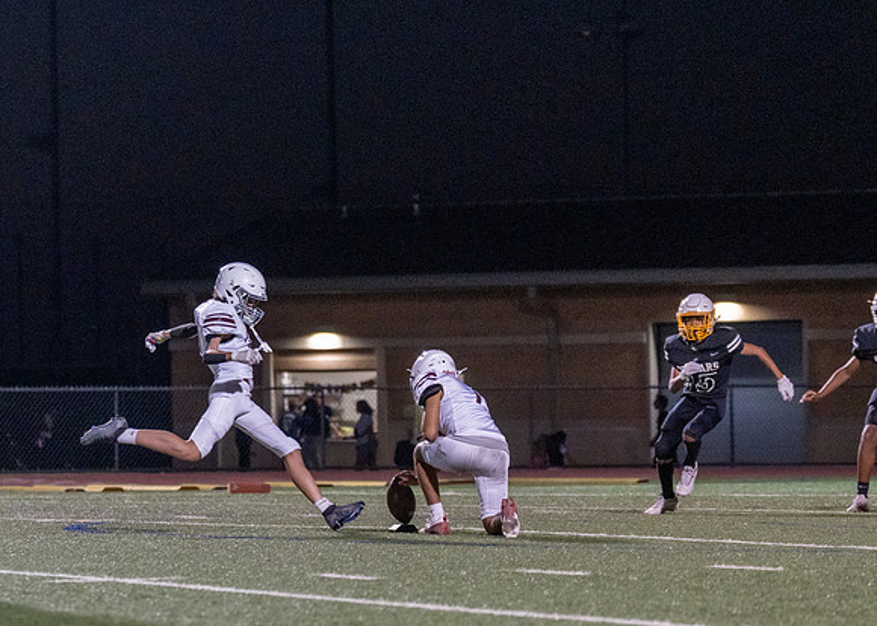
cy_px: 393
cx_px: 274
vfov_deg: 7.4
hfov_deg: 10.4
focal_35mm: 193
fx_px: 4811
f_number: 2.8
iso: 2000
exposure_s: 1/1000
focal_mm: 97
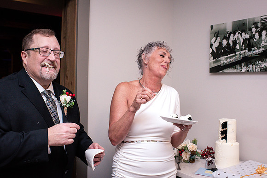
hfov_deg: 54.4
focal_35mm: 35
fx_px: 260
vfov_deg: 37.9
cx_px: 134
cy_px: 89
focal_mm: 35
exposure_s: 1/200
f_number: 5.6
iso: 2500
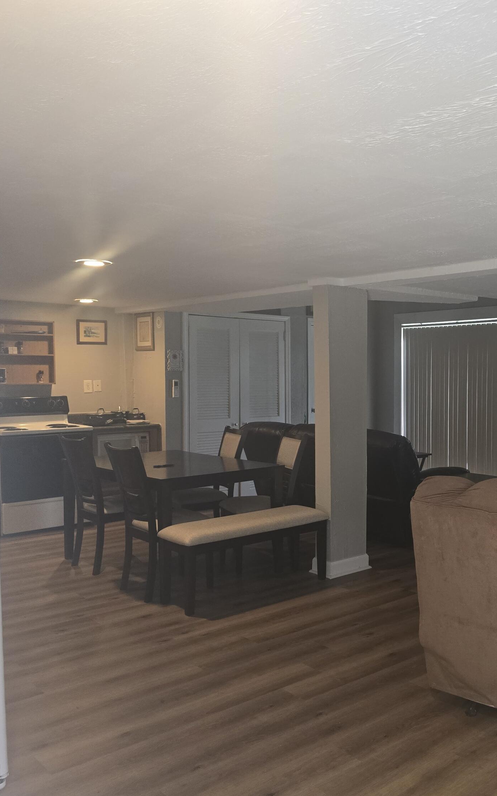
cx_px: 403
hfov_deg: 36.9
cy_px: 404
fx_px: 715
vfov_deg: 58.1
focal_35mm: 33
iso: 400
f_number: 1.7
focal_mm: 6.3
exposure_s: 1/120
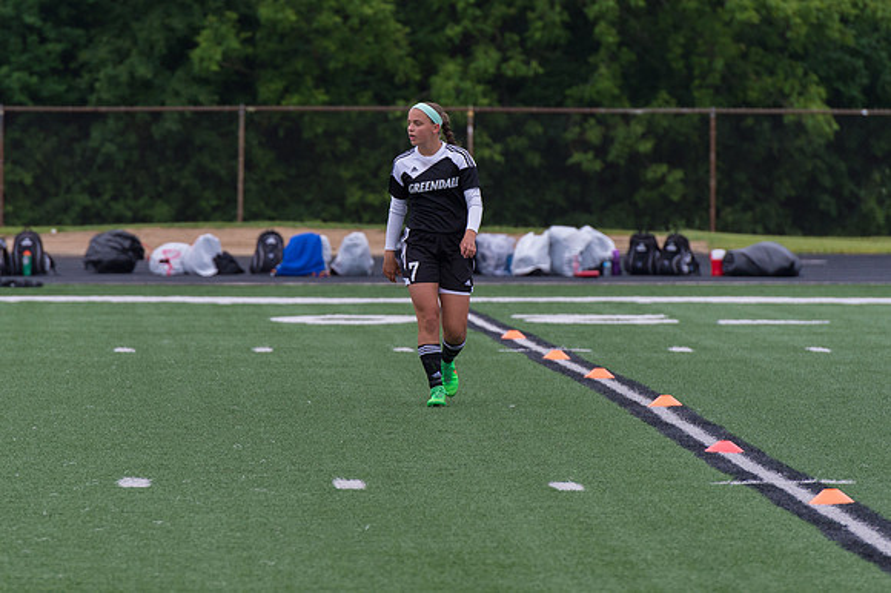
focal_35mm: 288
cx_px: 385
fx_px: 7119
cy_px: 213
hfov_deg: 7.2
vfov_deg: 4.8
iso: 800
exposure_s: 1/1250
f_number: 4.5
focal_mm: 200
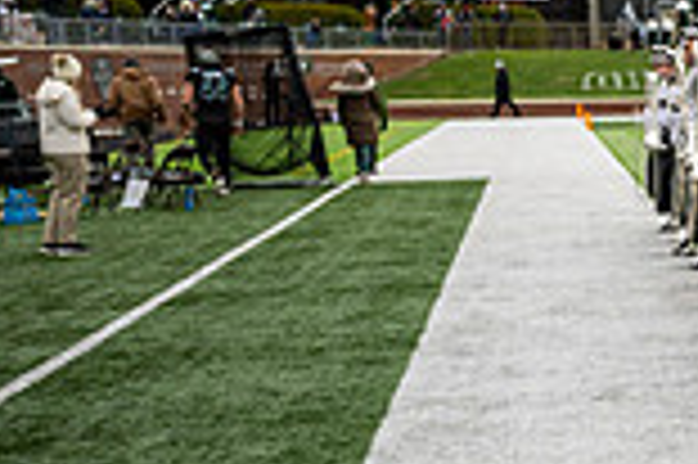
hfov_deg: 18.2
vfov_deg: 15.2
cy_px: 255
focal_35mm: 90
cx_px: 1229
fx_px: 1743
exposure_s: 1/500
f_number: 2.8
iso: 100
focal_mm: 24
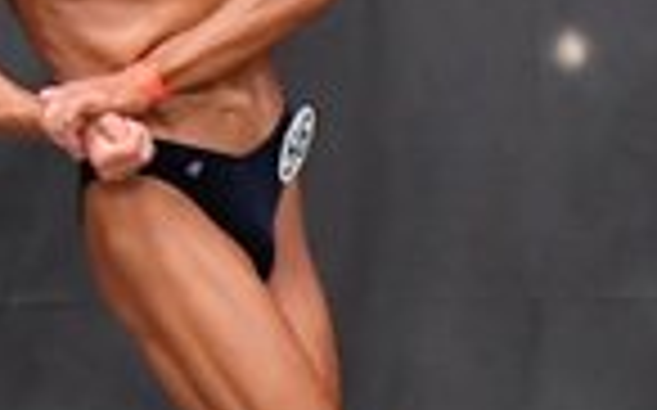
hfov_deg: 2.6
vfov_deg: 1.6
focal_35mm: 812
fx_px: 14528
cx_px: 1438
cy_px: 126
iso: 6400
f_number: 5.6
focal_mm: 100
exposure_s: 1/400
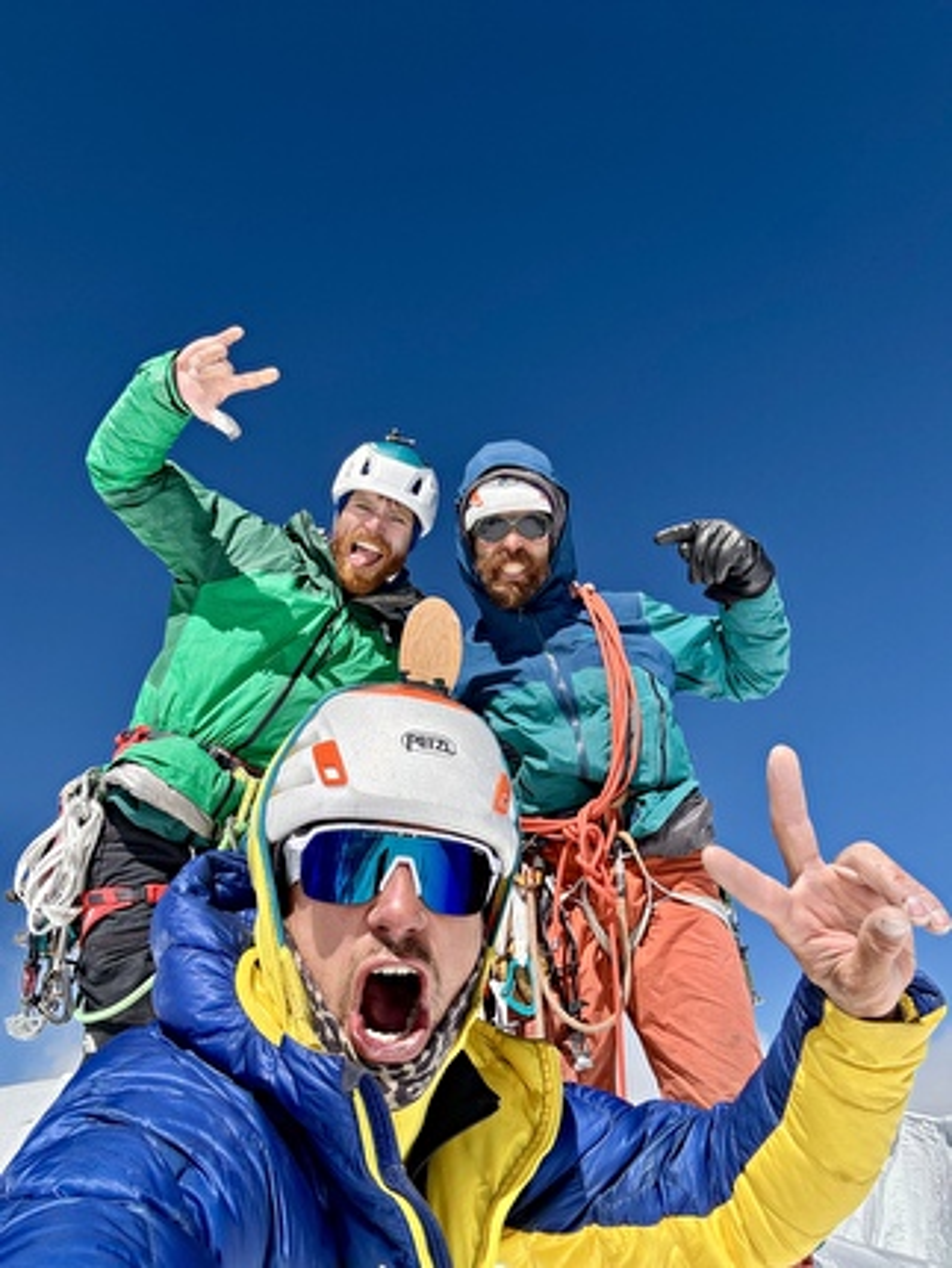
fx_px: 843
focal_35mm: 23
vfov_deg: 73.9
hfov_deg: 58.9
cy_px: 634
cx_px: 476
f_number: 1.9
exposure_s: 1/1684
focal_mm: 2.69
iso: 25
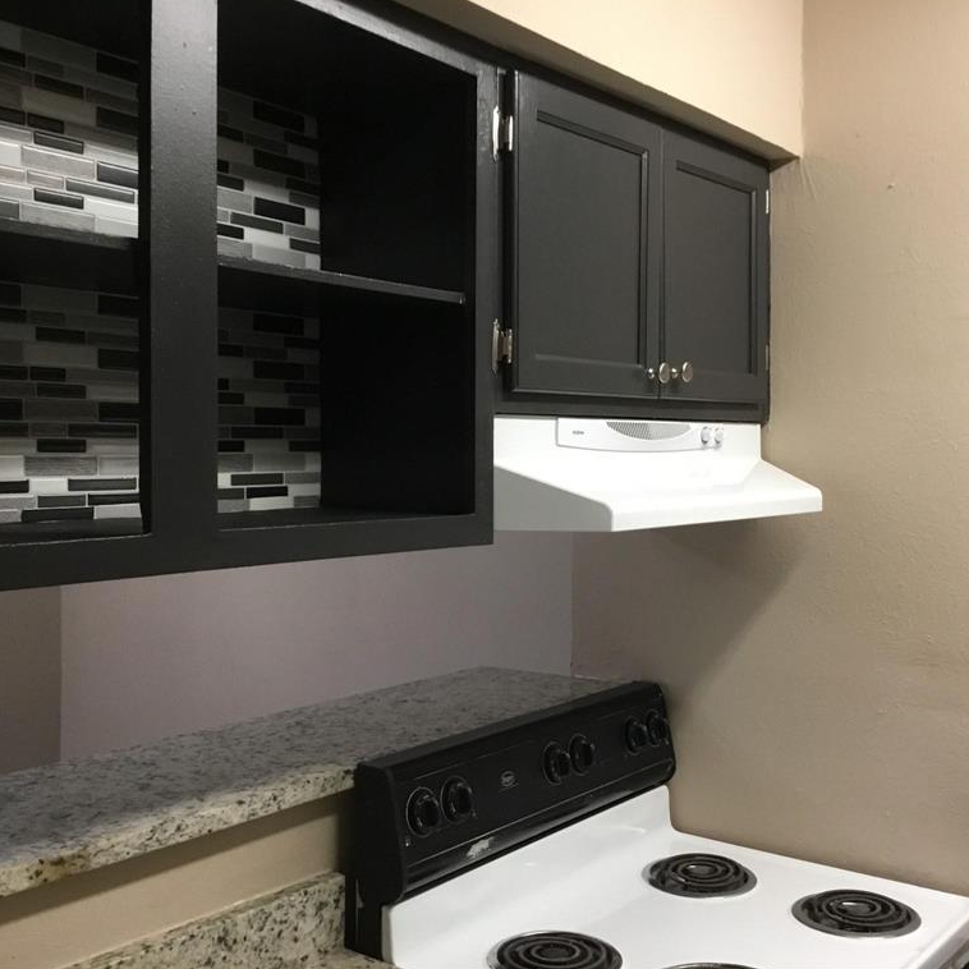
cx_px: 488
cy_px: 481
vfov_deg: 44.9
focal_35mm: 37
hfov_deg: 44.9
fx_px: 1172
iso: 125
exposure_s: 1/30
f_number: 2.4
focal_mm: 3.3
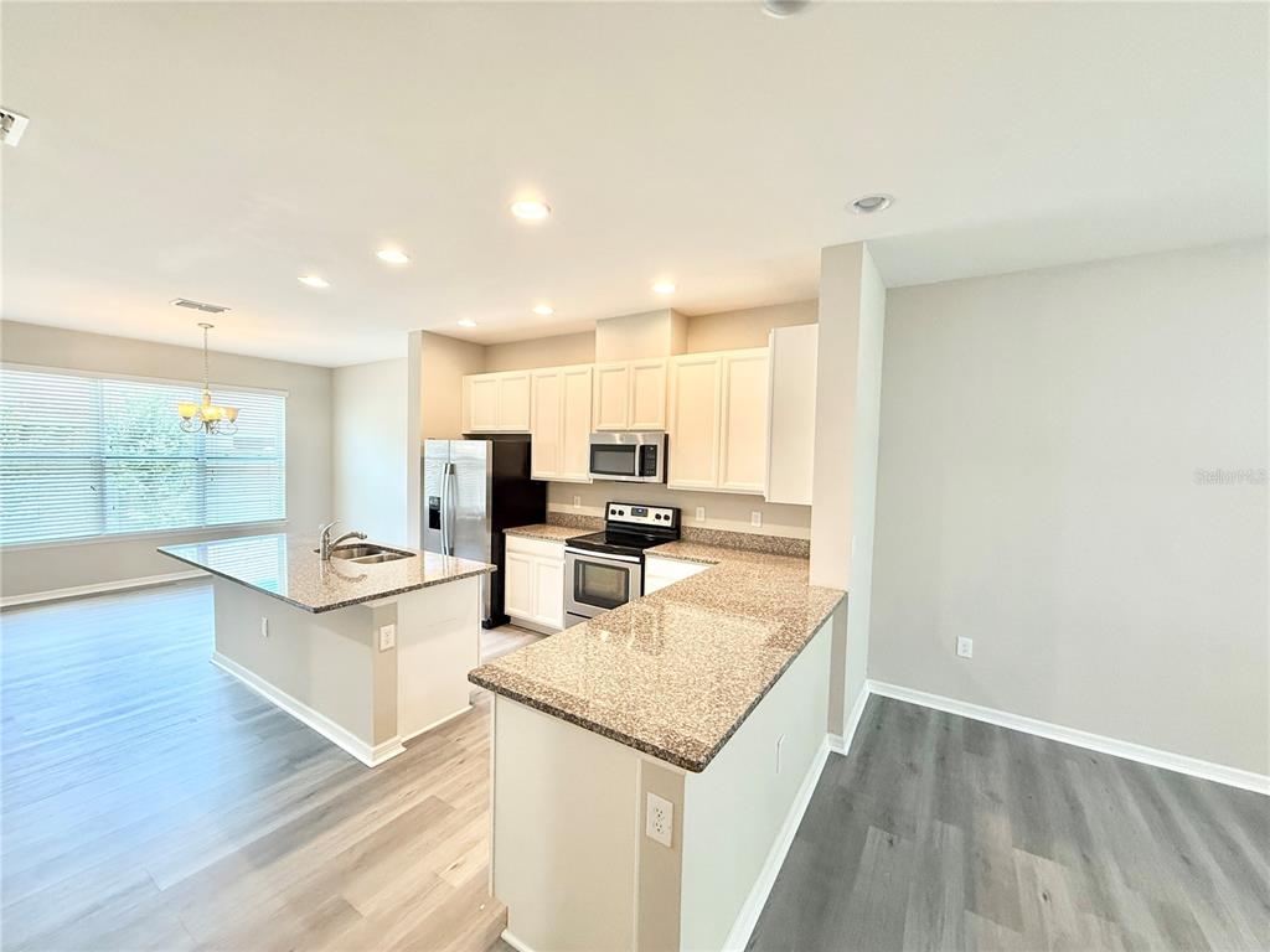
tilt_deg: -1.7
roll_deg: -1.3
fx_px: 514
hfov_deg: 102.1
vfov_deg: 85.7
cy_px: 476
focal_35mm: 14
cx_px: 635
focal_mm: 2.22
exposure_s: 1/120
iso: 250
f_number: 2.2
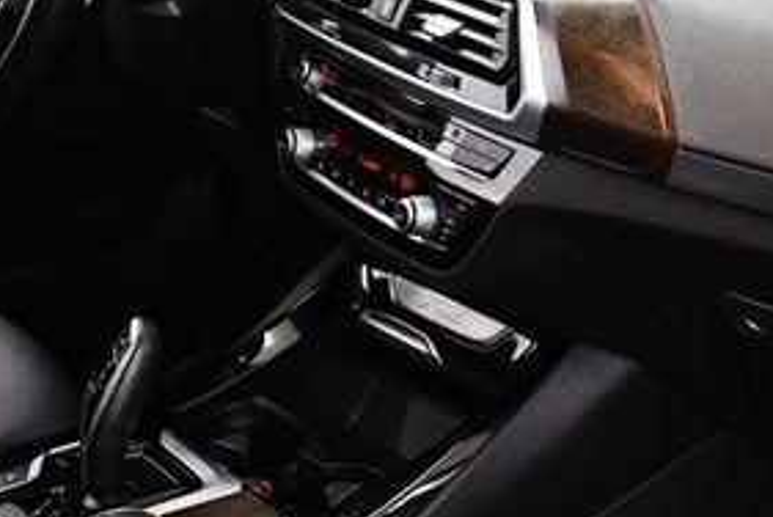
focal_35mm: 82
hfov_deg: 24.3
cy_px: 14
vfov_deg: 16.4
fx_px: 1763
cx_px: 627
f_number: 3.5
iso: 2500
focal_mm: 18
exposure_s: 1/125
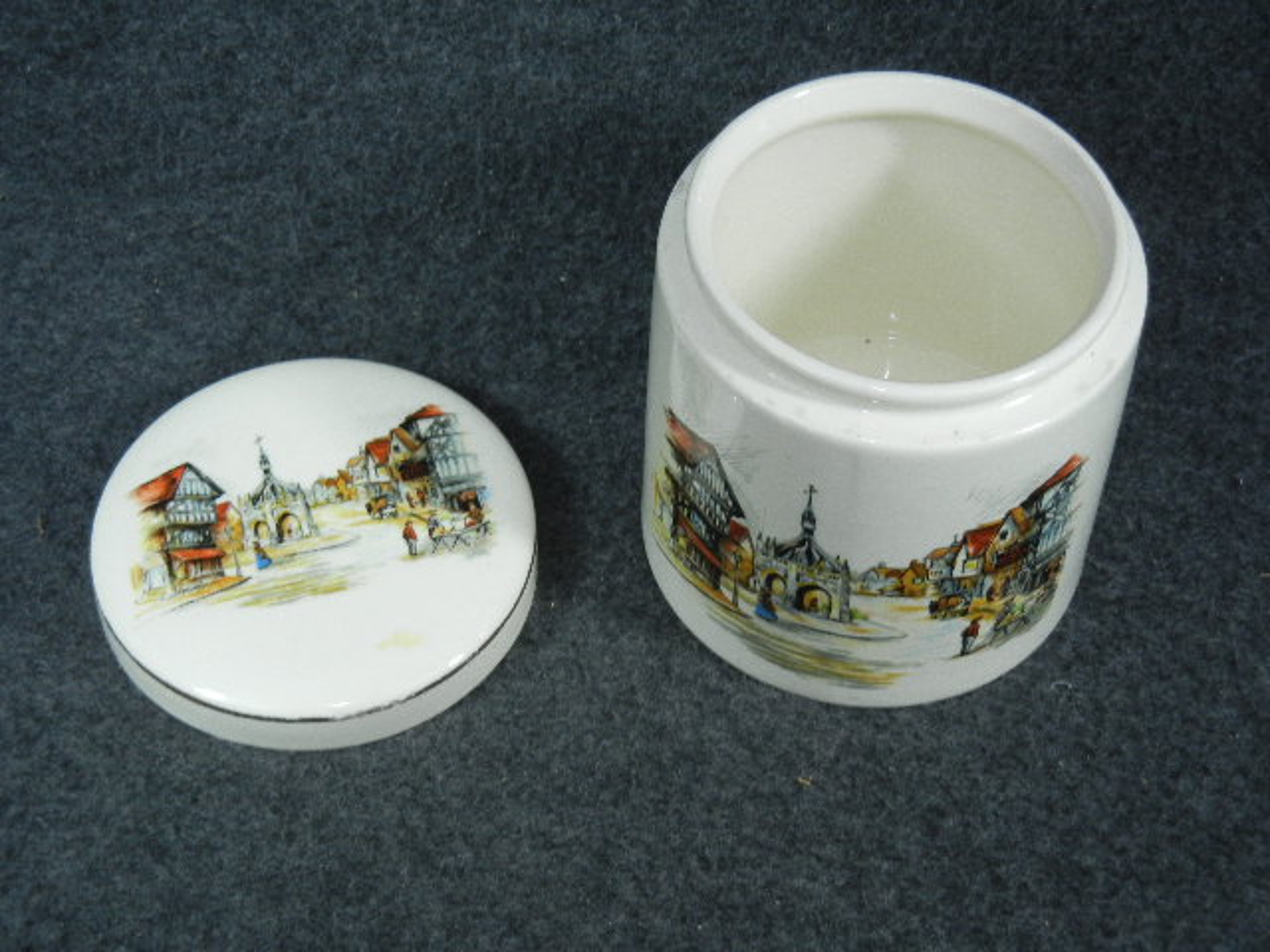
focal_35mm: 68
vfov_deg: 21.6
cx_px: 635
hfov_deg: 28.6
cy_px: 476
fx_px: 2495
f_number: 4.1
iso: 367
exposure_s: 1/31.4
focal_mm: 12.2
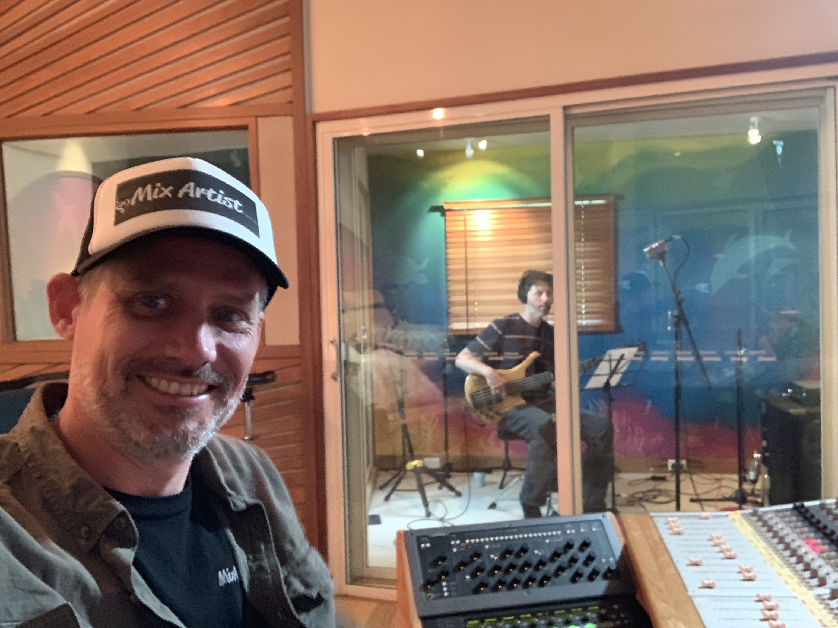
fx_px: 775
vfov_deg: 44.2
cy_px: 314
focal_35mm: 32
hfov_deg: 56.8
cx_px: 419
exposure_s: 1/17
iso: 640
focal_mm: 2.87
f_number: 2.2
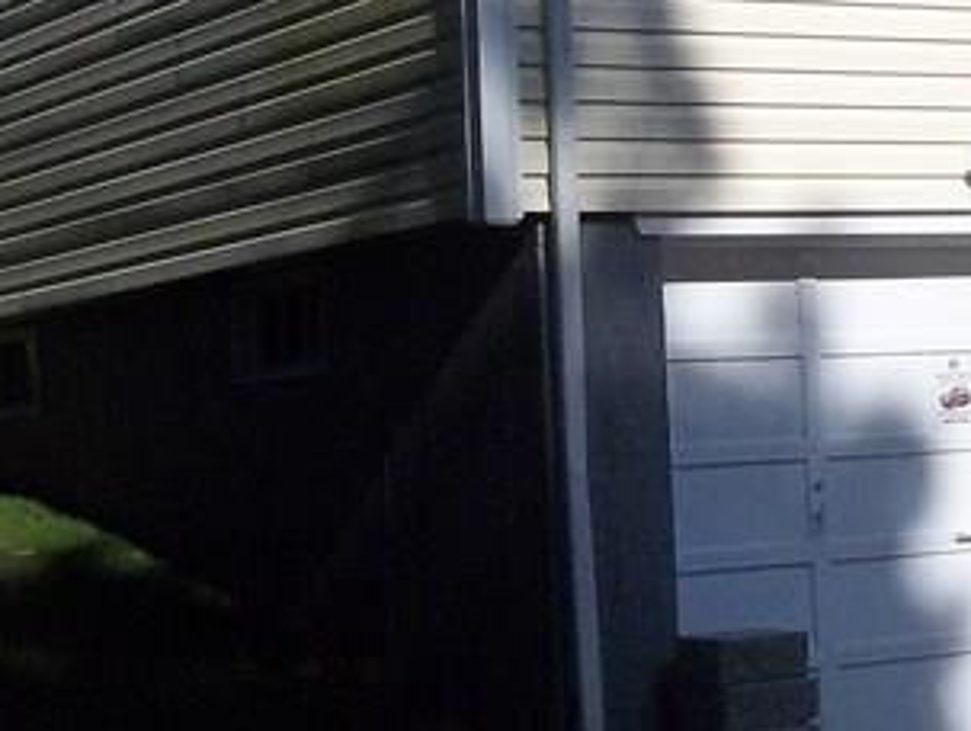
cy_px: 67
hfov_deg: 17.4
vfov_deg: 13.6
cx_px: 1154
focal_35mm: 108
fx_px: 3033
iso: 200
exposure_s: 1/640
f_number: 8.8
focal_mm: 5.7
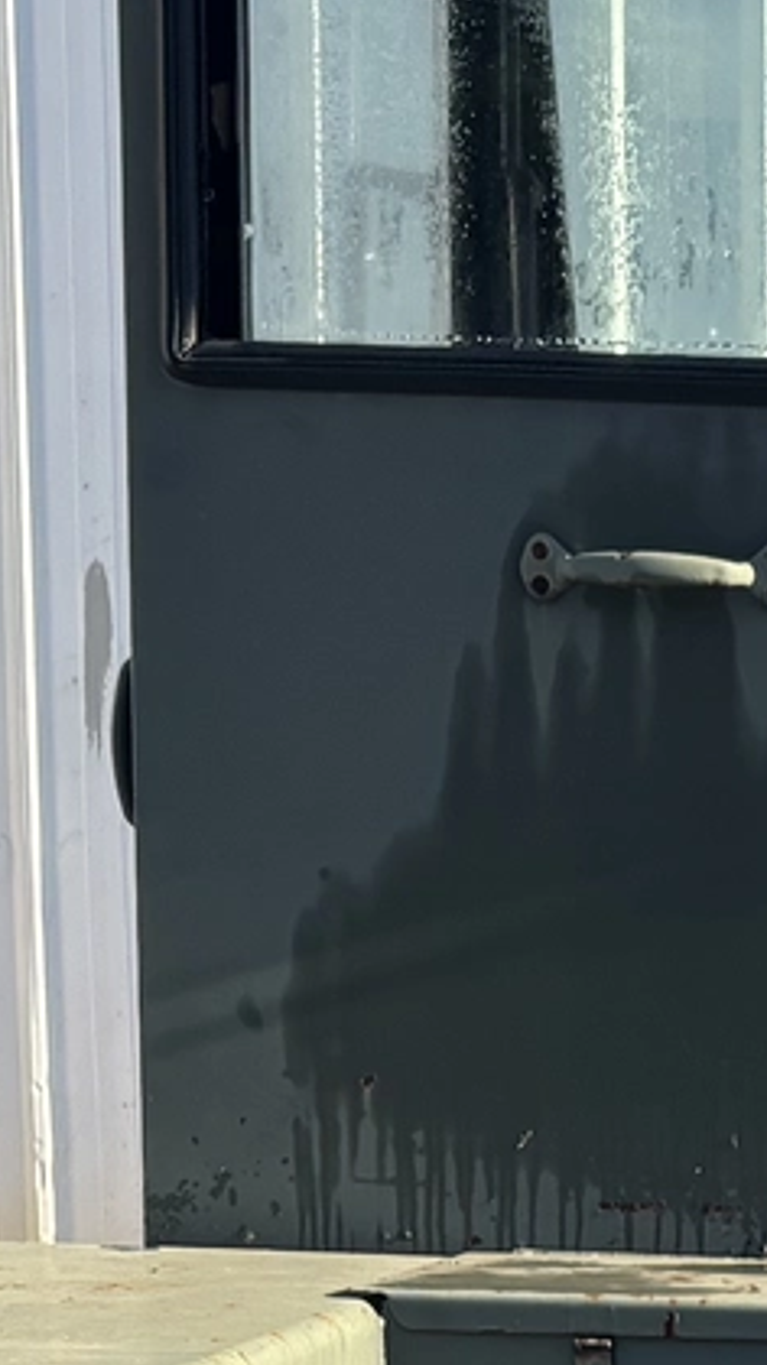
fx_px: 4885
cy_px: 1644
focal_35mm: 135
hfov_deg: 8.4
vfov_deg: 15.3
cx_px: 1641
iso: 50
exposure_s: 1/805
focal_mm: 5.96
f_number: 1.6
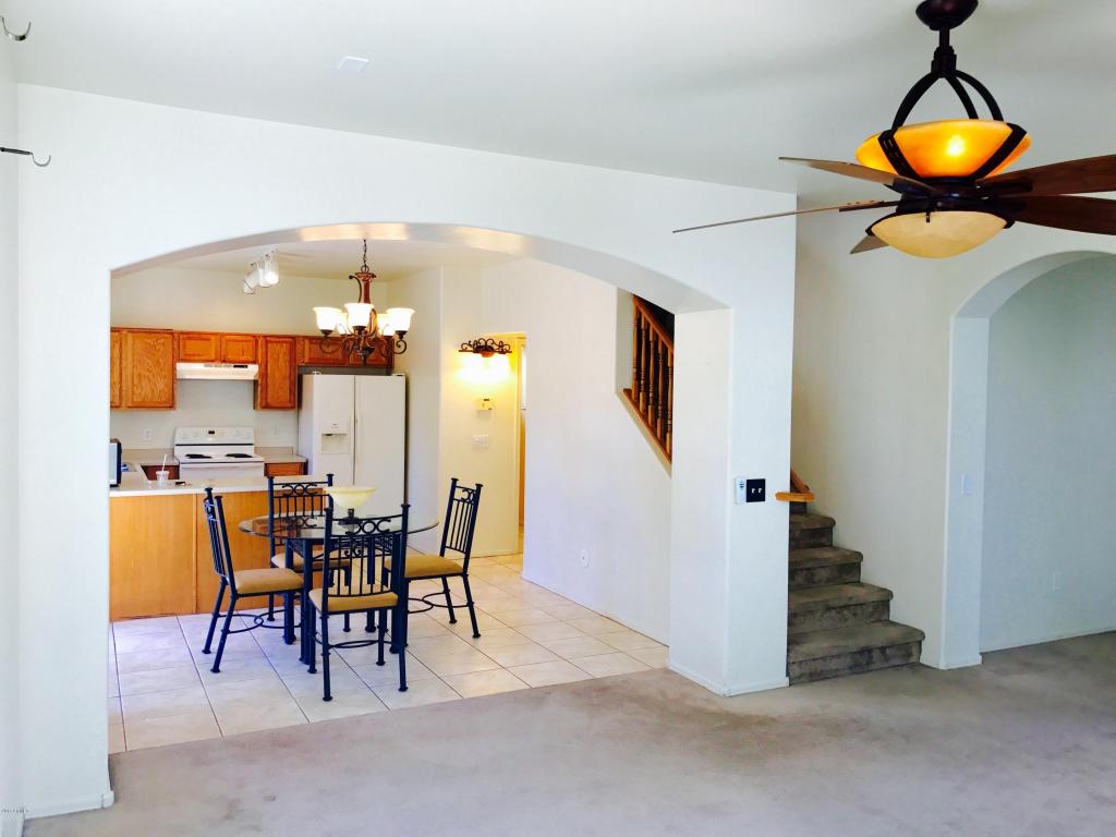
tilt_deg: -1.2
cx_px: 558
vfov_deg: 49.7
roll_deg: -1.4
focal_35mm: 28
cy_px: 418
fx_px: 903
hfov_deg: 63.4
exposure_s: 1/120
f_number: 1.8
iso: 32
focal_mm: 3.99
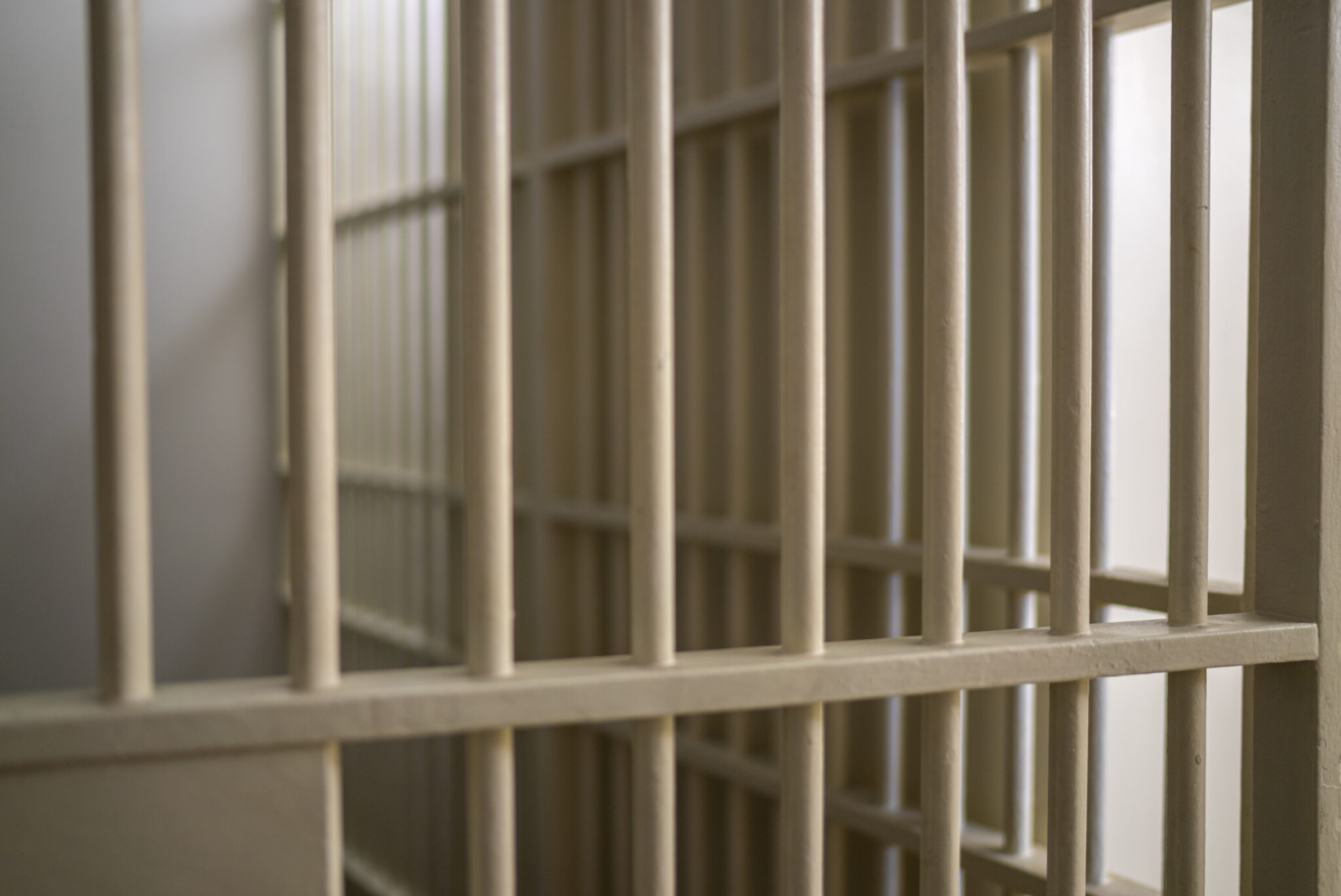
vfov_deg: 37.9
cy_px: 448
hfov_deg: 54.4
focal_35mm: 35
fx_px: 1304
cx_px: 670
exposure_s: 1
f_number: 1.4
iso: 100
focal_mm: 35
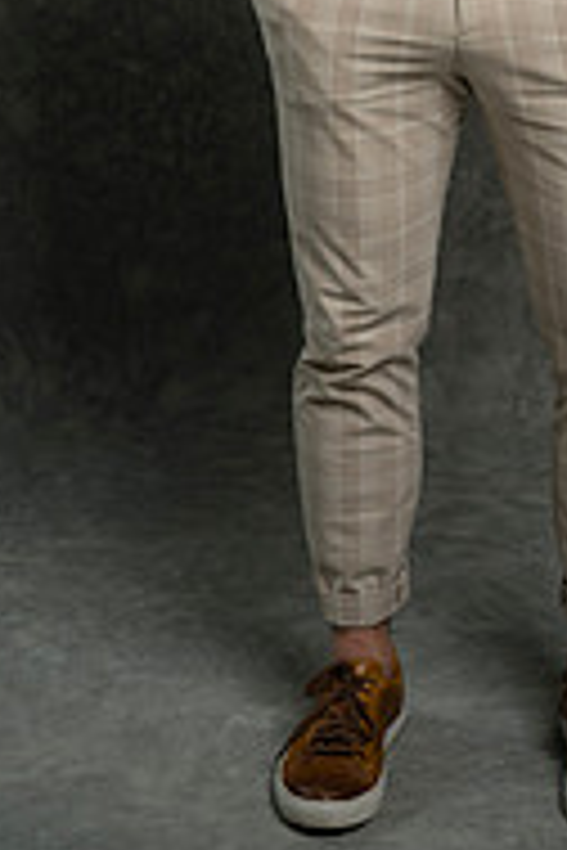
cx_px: 423
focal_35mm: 131
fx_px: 3095
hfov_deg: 10.4
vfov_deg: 15.2
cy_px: -139
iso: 125
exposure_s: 1/160
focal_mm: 55
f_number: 4
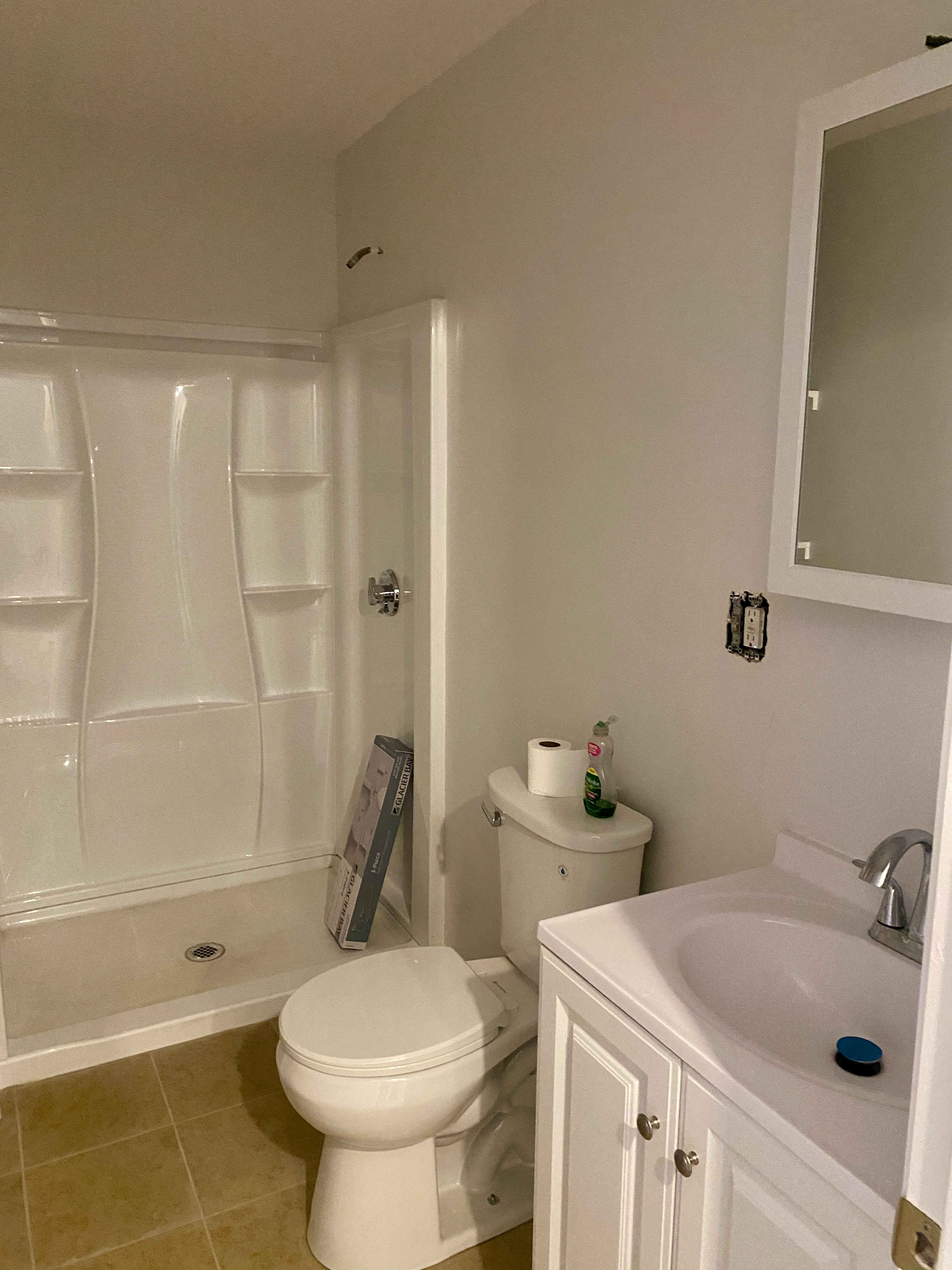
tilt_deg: -8.4
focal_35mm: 26
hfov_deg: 53.1
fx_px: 953
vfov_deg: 67.3
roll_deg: -0.4
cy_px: 635
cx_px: 476
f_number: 1.8
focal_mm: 4.25
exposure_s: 1/42
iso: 500
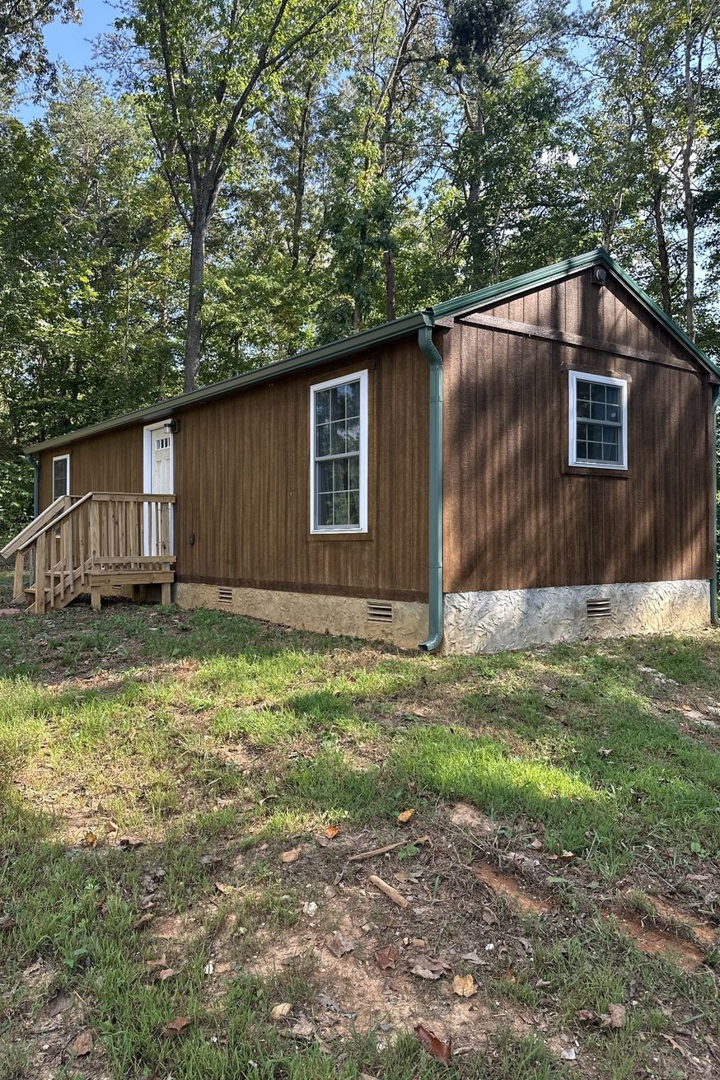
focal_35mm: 26
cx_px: 334
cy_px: 523
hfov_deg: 49.5
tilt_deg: +2.3
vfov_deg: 69.4
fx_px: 780
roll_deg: -0.3
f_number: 1.78
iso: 80
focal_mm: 6.86
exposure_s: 1/564
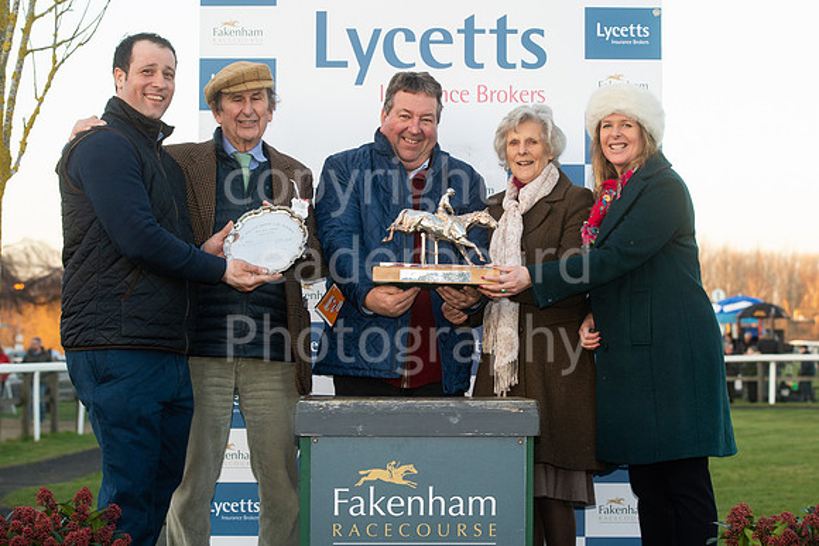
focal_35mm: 91
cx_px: 450
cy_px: 243
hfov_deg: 22.3
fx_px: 2079
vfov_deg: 15.0
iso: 1000
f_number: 7.1
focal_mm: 82
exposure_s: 1/250
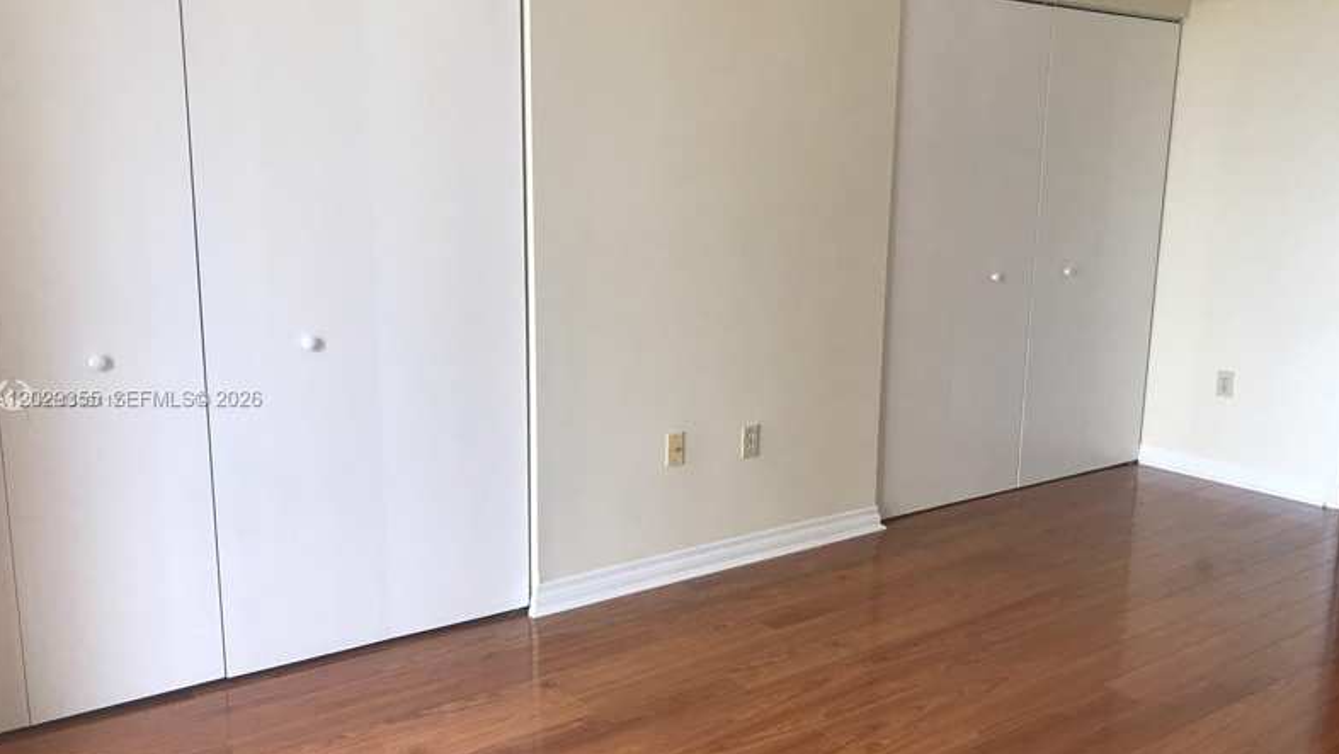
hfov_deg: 62.6
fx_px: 1101
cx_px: 669
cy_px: 400
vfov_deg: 37.8
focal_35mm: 31
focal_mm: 3.99
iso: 32
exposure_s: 1/30
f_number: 1.8
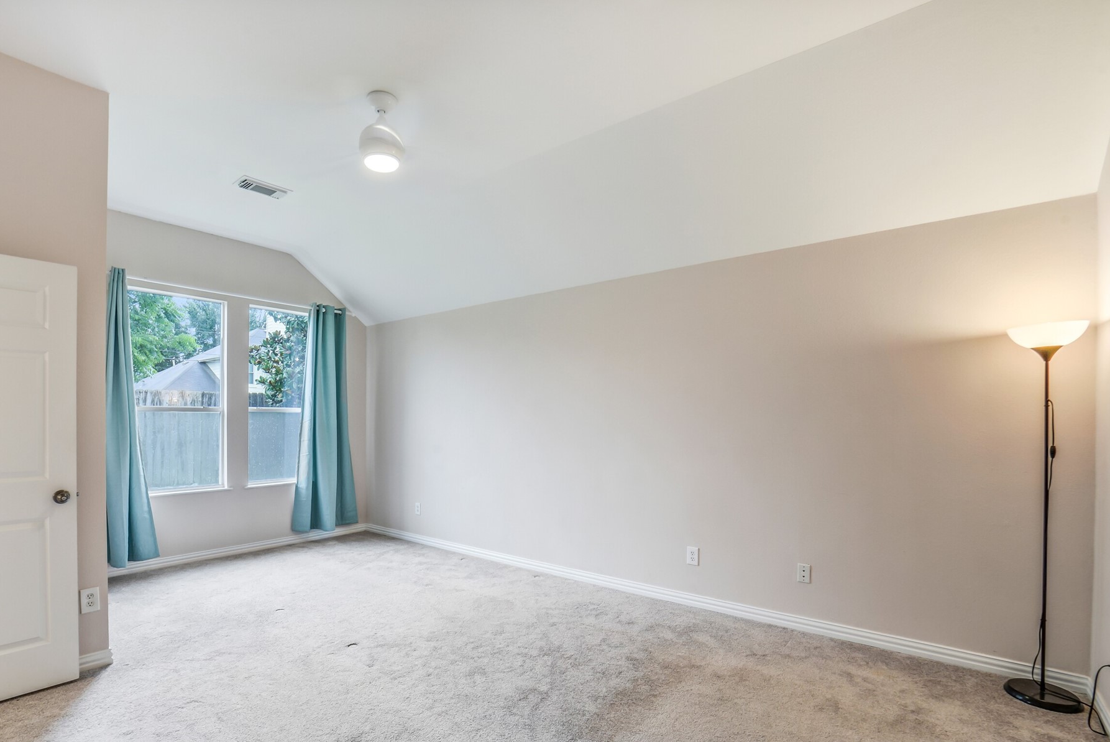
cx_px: 502
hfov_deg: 93.0
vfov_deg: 70.1
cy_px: 426
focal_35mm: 17
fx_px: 524
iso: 500
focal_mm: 14
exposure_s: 1/13
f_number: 11
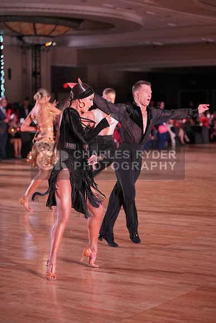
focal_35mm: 82
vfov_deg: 24.8
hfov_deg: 16.7
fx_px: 738
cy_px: 162
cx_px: 108
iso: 1250
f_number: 2.8
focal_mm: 82
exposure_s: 1/400
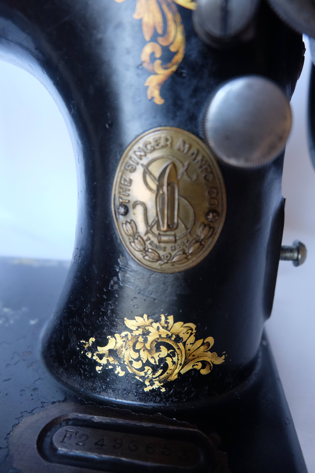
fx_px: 315
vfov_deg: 73.7
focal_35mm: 24
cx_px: 158
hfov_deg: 53.1
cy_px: 236
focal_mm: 16
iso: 2000
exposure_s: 1/30
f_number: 4
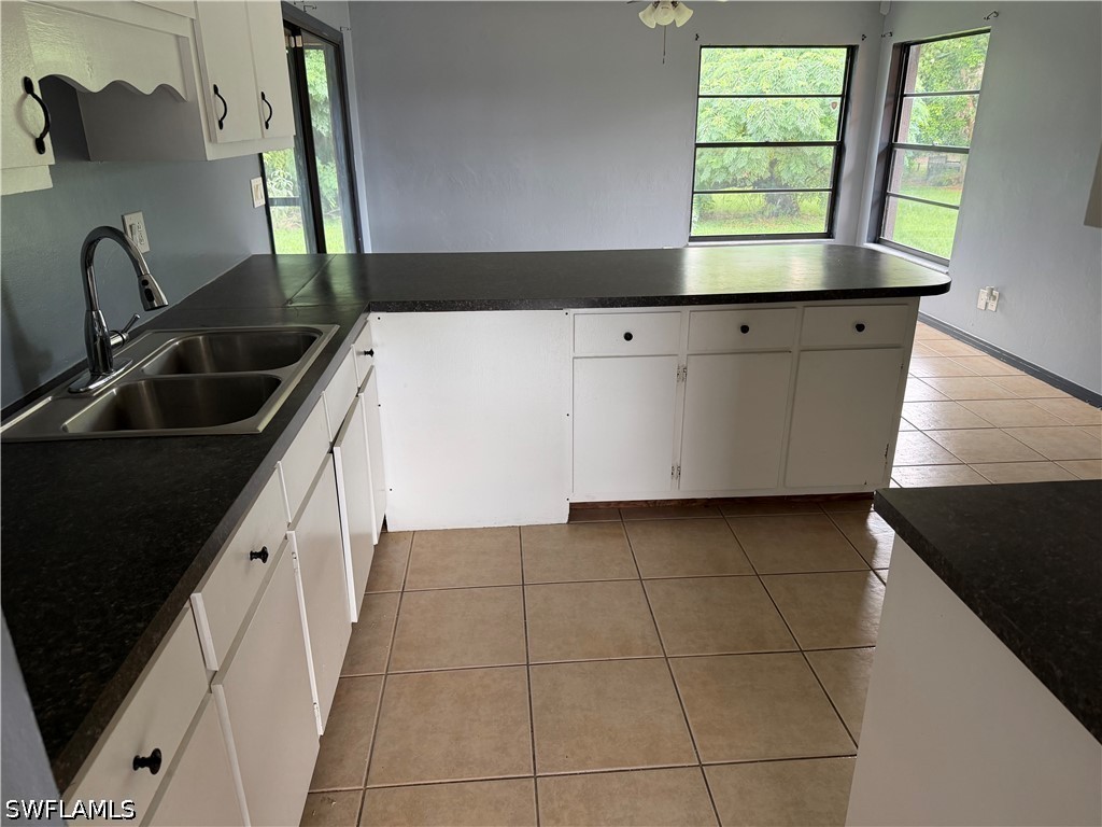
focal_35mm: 24
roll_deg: +1.1
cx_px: 551
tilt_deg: -21.8
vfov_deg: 56.8
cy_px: 414
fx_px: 764
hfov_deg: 71.6
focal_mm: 6.76
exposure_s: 1/102
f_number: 1.78
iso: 200
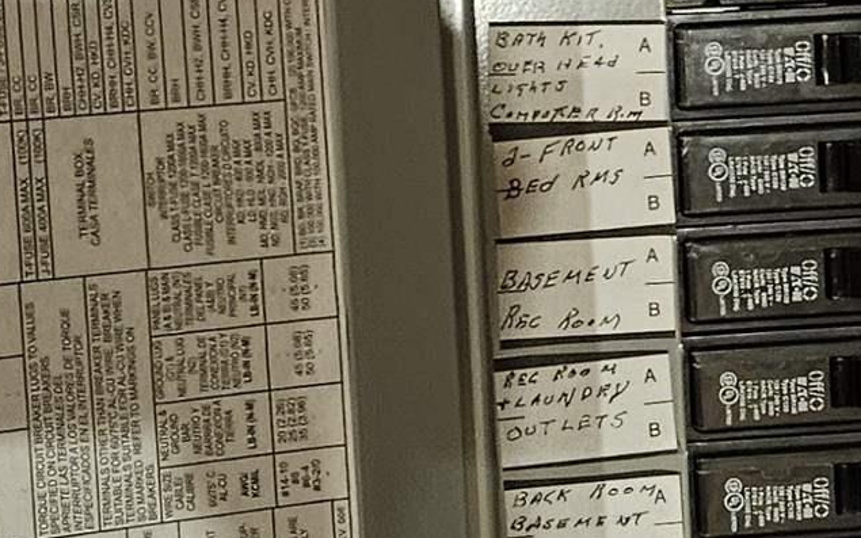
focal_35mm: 118
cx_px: 525
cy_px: 122
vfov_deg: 11.1
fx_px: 2769
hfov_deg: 17.7
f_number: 1.8
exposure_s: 1/24
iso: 640
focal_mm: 5.4
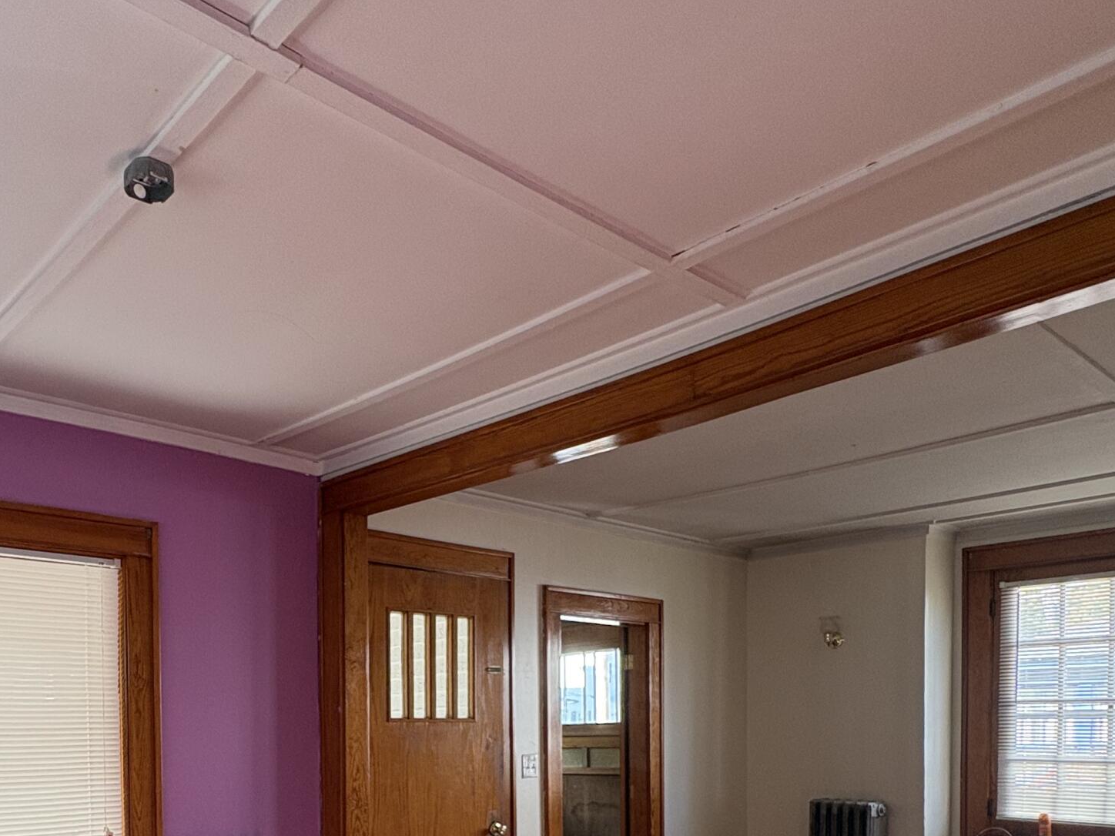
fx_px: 934
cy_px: 766
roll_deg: +0.7
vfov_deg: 43.6
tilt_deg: -1.3
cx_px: 316
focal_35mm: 29
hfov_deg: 59.2
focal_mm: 2.22
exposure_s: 1/99
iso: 200
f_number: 2.2
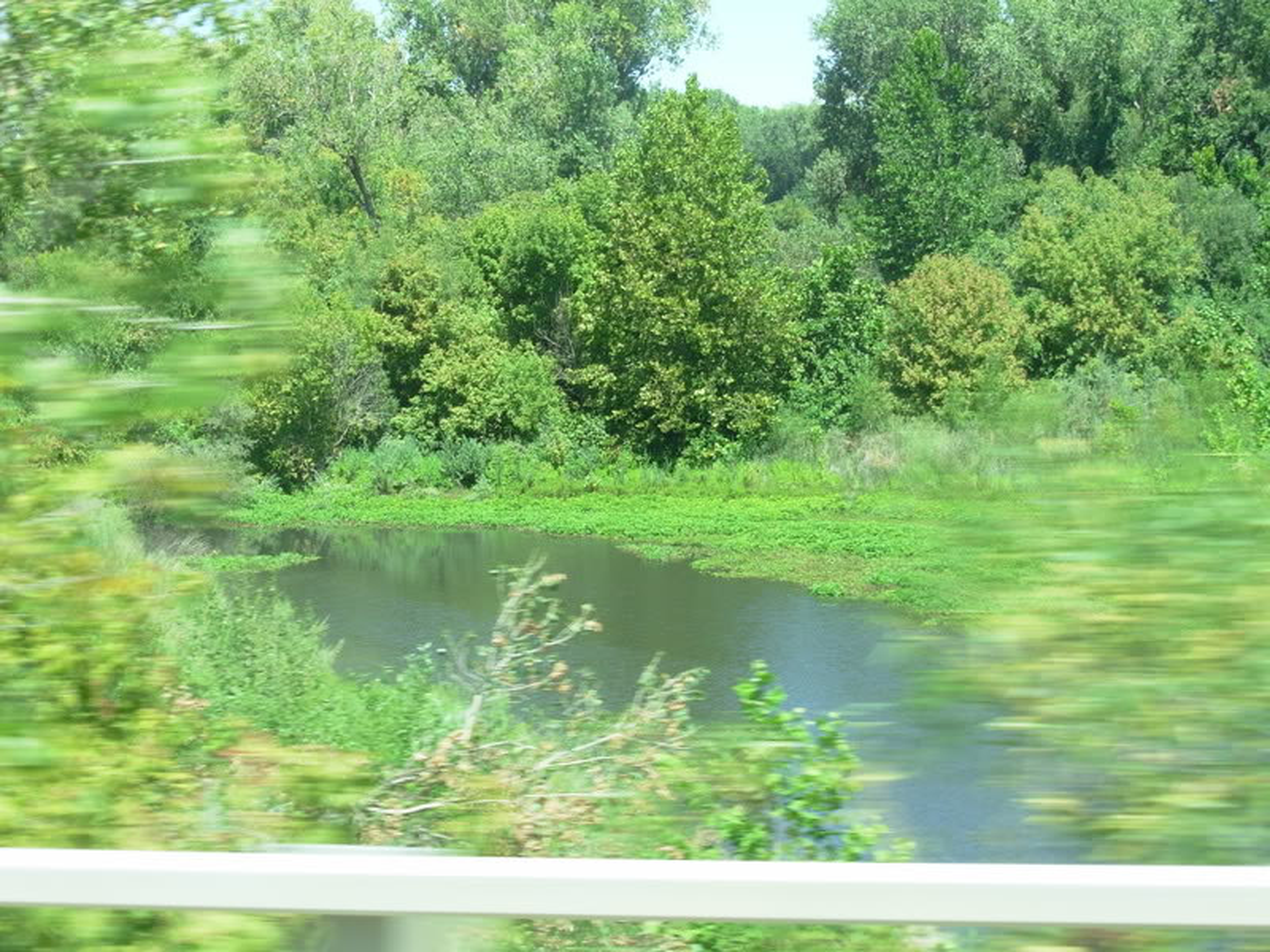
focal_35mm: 76
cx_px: 635
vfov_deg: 19.4
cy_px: 476
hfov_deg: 25.7
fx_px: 2788
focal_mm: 12.5
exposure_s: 1/264
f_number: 3.6
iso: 50
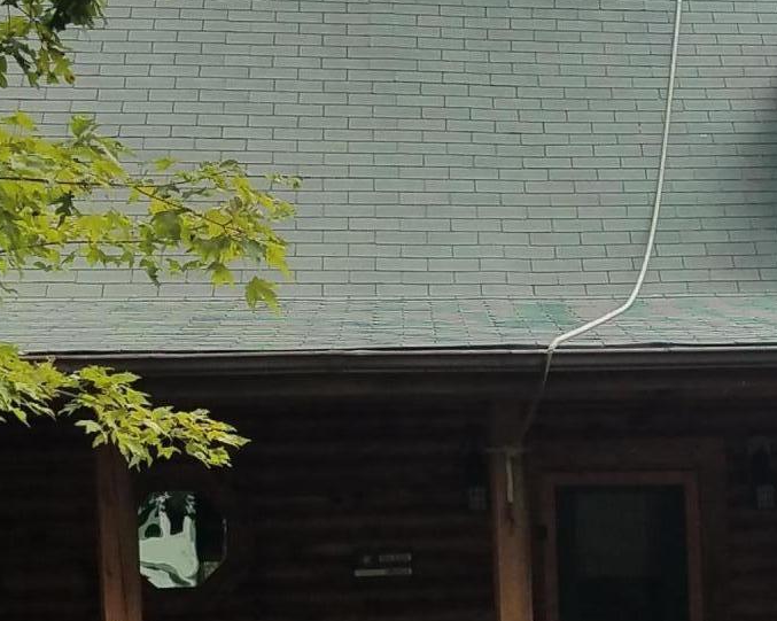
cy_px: 592
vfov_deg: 19.9
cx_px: 787
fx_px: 1724
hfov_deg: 24.2
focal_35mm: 75
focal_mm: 4.2
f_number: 1.7
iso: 50
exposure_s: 1/1228
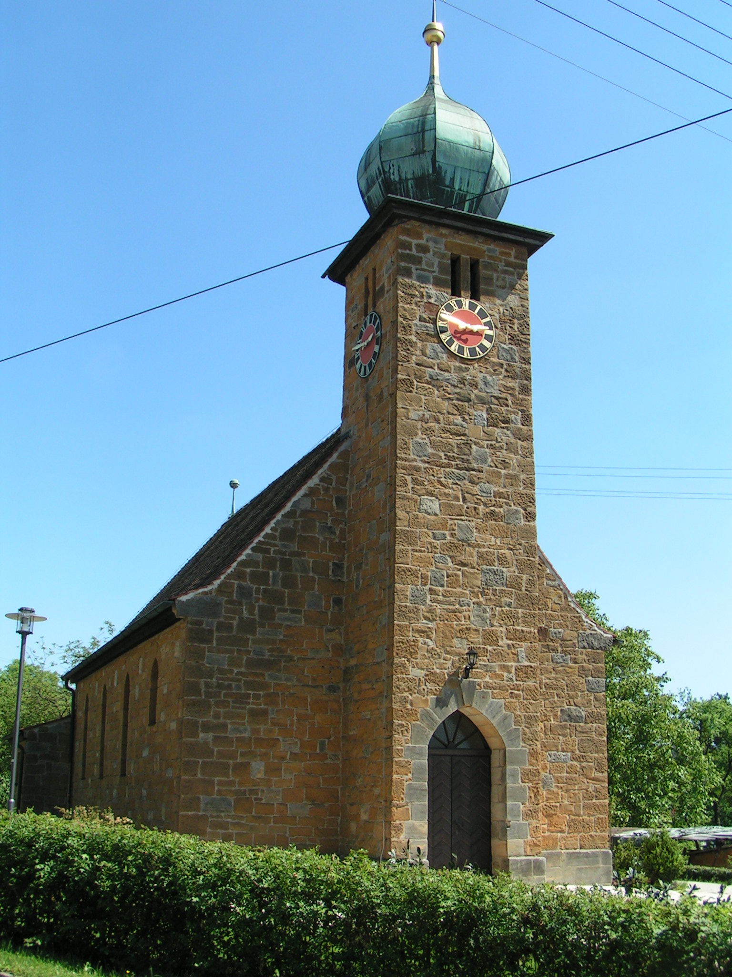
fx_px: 1071
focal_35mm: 38
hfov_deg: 37.7
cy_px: 488
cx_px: 366
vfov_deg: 49.0
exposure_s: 1/250
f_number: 5.6
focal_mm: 5.8
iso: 50
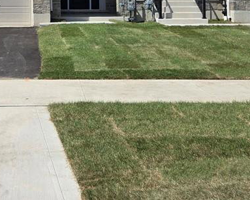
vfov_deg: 24.1
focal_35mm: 60
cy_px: -7
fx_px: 444
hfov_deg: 30.3
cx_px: 33
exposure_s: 1/2503
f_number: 1.8
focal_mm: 5.4
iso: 25
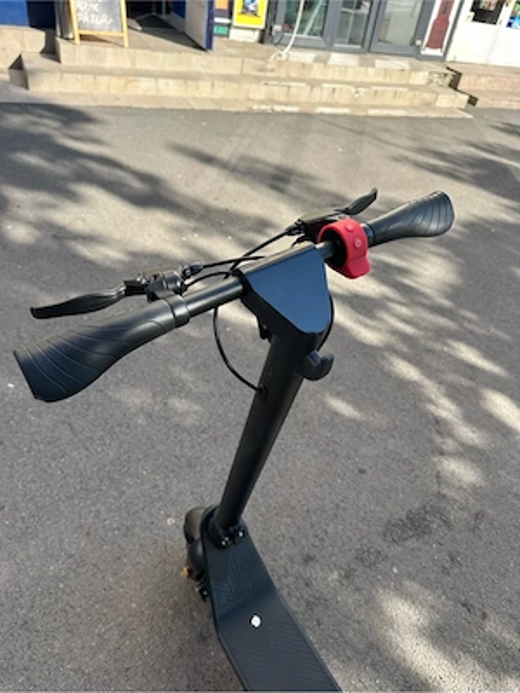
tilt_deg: -40.1
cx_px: 260
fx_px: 481
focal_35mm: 24
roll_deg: -10.7
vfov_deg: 71.6
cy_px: 346
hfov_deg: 56.8
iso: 80
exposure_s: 1/1289
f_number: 1.78
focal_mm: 6.86
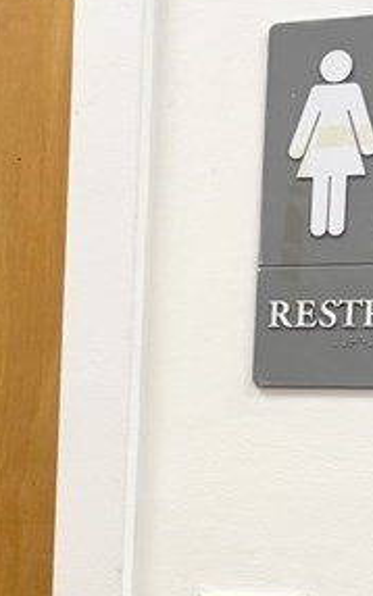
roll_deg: -0.2
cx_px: -579
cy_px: 669
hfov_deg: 8.1
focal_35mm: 148
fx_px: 2405
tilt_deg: -7.7
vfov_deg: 13.8
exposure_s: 1/120
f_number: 1.6
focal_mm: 5.96
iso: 80
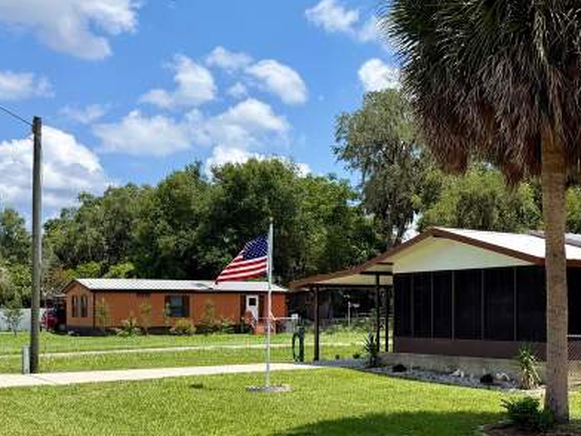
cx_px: 531
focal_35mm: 49
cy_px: 300
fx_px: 822
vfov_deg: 29.4
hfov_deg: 36.3
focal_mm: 6.76
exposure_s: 1/3425
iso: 80
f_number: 1.78
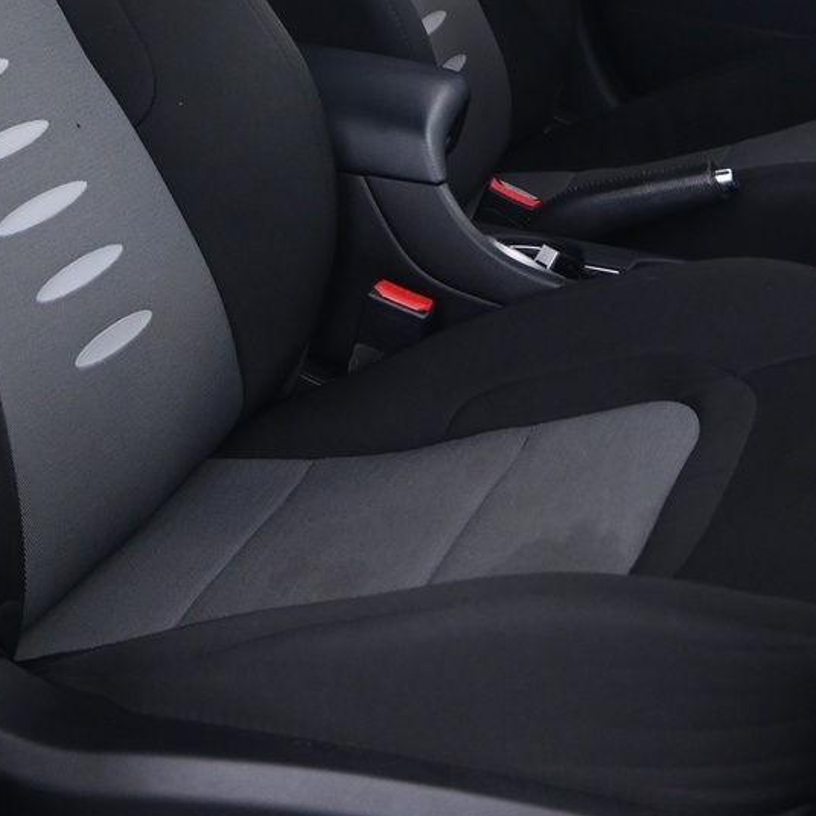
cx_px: 338
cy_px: 88
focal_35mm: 79
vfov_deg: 21.5
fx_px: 2105
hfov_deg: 21.9
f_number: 3.8
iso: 1000
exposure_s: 1/6
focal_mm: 20.5
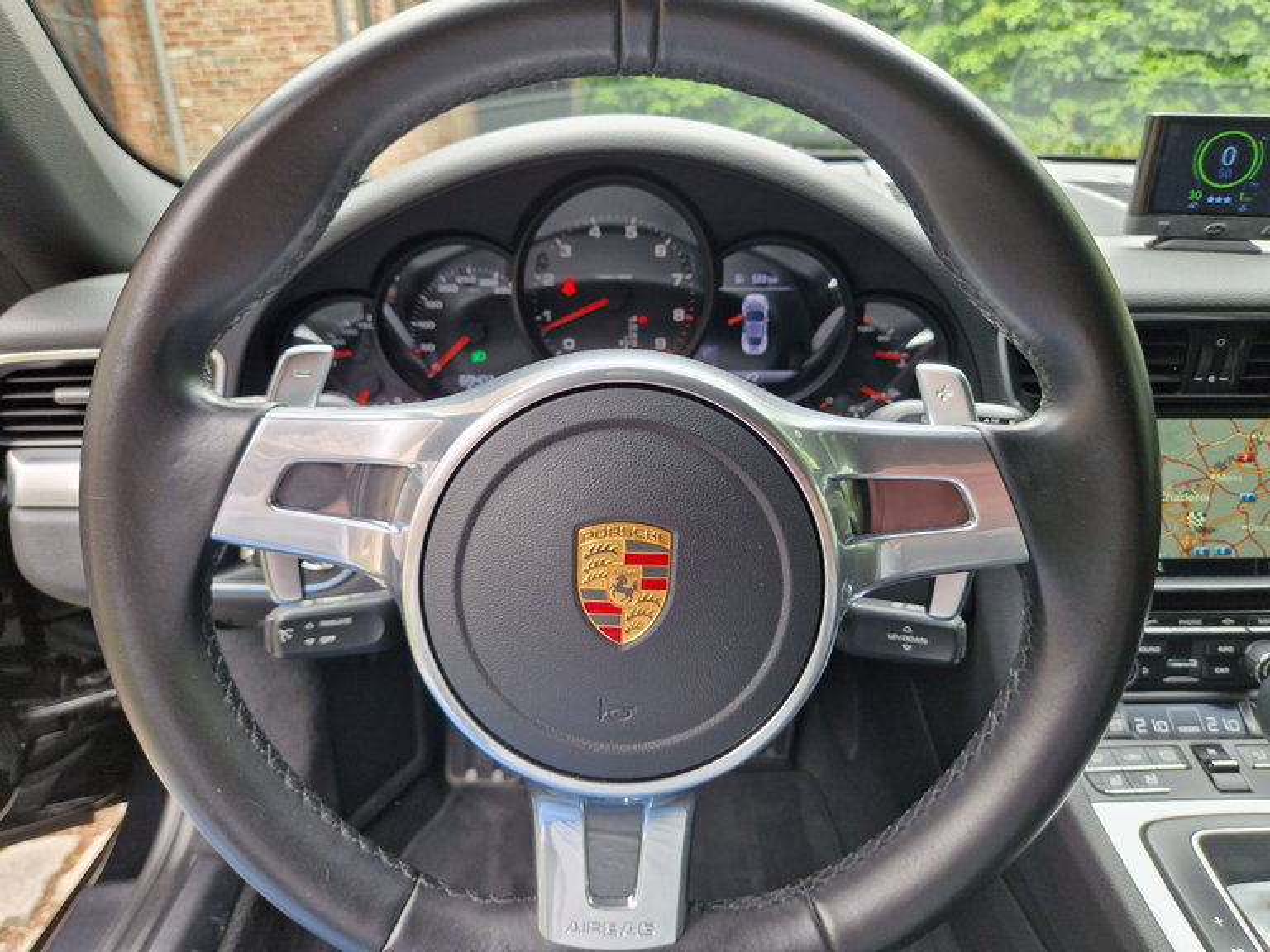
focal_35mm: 23
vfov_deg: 58.9
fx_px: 844
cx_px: 635
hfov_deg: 73.9
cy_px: 476
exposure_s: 1/180
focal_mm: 5.4
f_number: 1.8
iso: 50
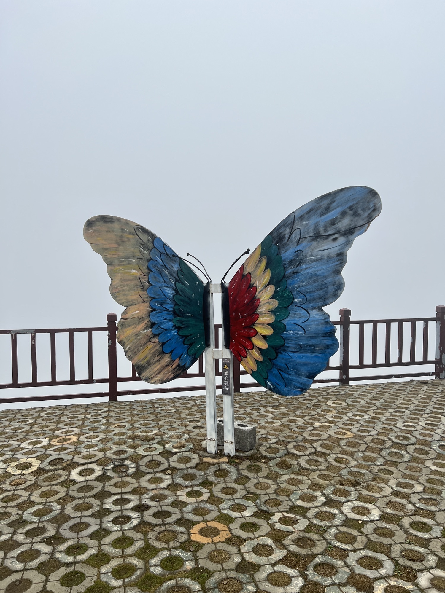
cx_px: 222
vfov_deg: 67.3
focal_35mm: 26
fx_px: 446
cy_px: 296
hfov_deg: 53.1
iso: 50
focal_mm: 5.7
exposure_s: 1/1295
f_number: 1.5
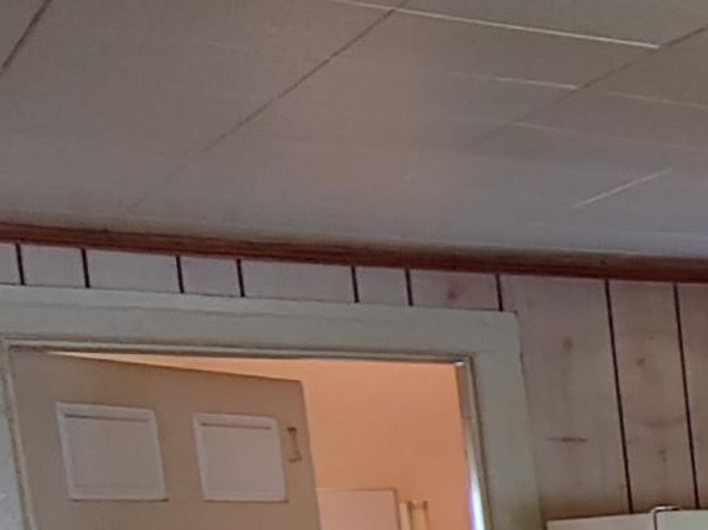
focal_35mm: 89
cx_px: 1528
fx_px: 1820
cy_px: 820
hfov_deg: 15.8
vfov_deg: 15.2
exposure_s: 1/24
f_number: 1.9
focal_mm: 2.18
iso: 400
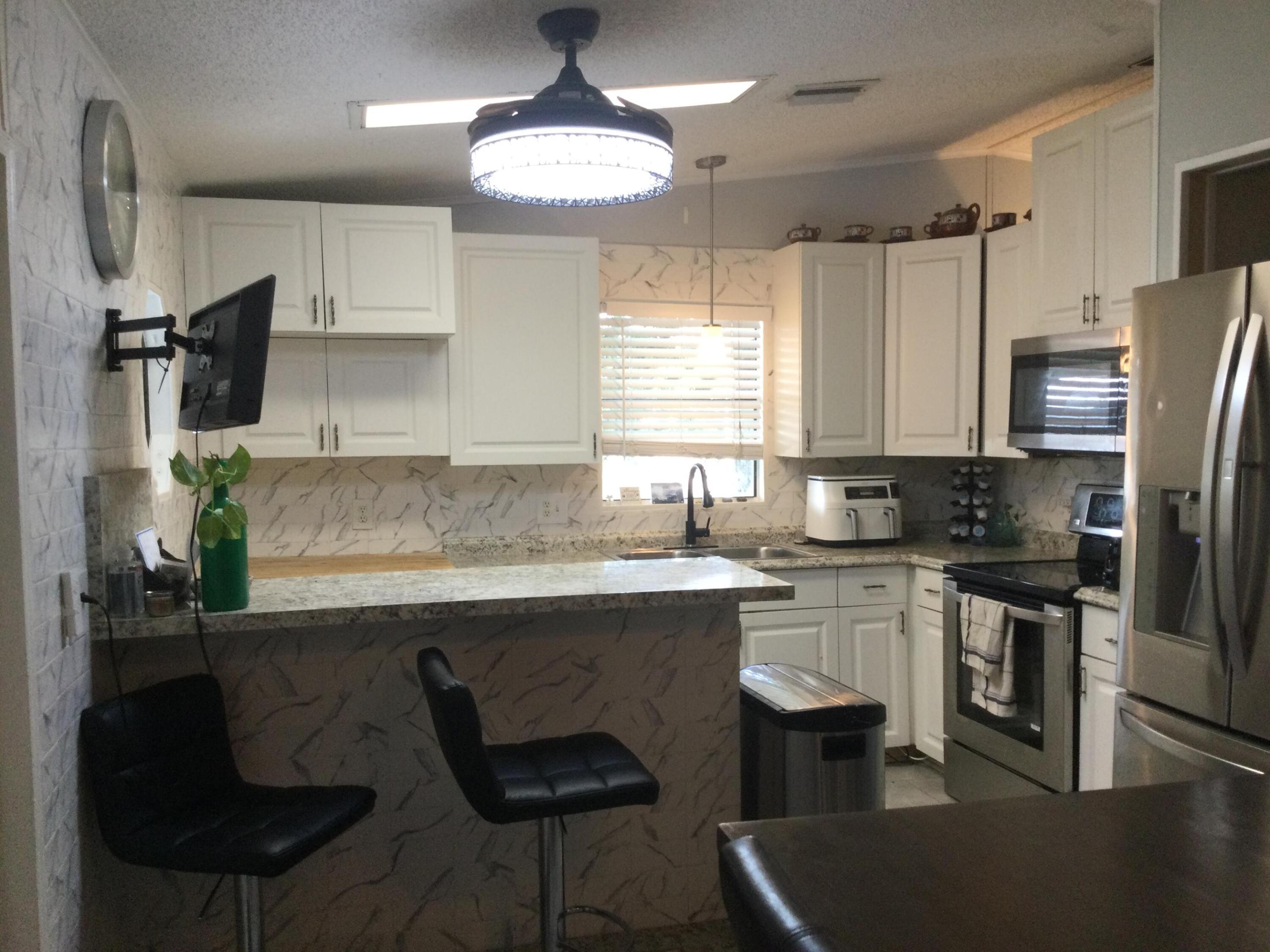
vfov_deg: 45.4
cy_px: 476
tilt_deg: -0.7
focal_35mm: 31
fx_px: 1137
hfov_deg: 58.4
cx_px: 635
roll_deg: -1.1
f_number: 2.4
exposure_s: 1/30
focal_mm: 3.3
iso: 50
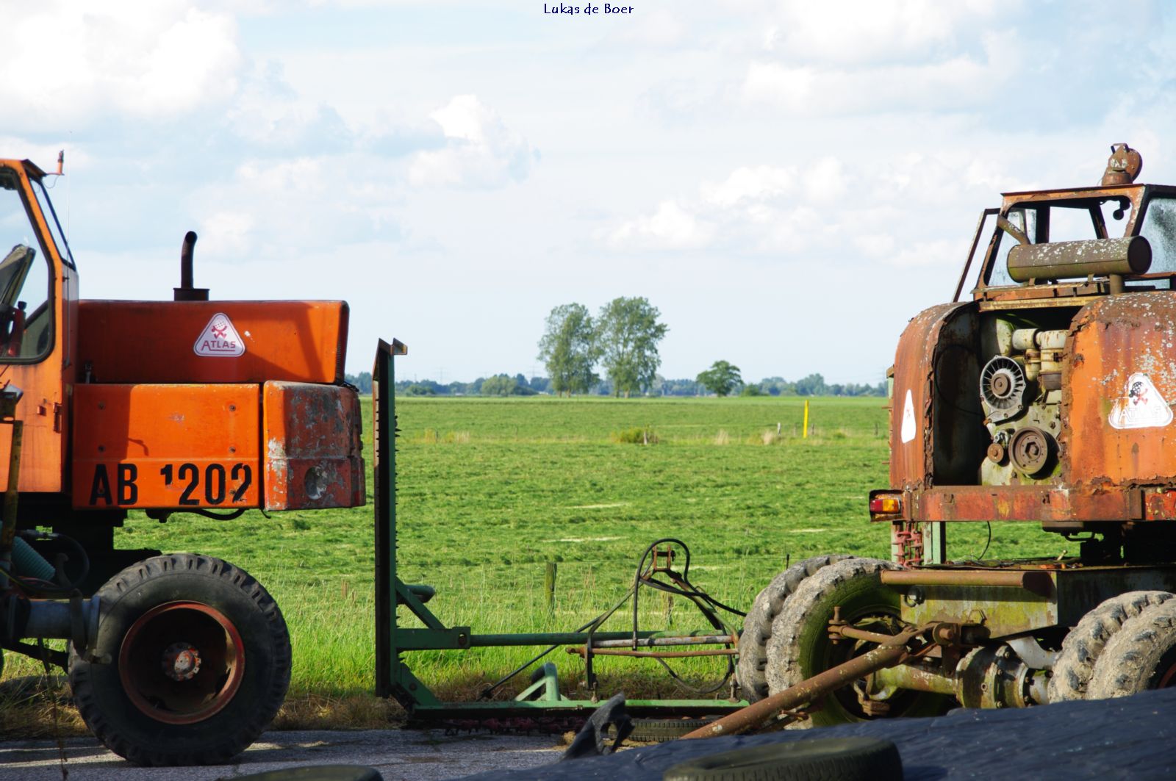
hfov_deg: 14.7
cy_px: 390
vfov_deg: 9.8
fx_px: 4552
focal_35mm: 140
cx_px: 588
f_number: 7.1
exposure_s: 1/125
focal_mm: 93
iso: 100
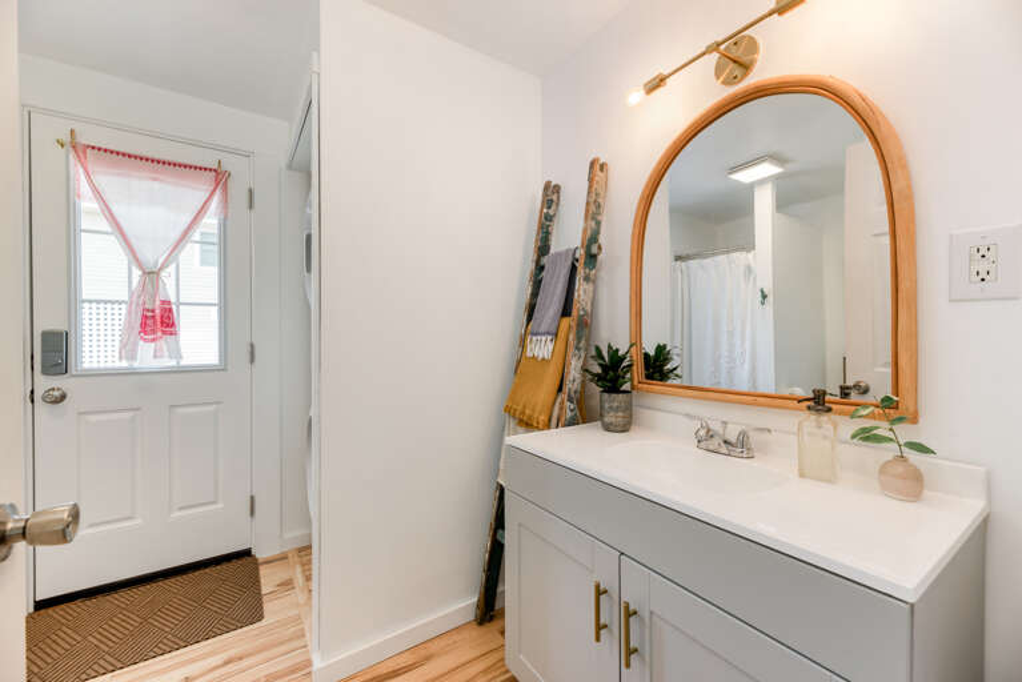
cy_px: 341
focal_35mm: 14
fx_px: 398
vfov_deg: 81.3
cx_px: 511
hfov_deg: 104.2
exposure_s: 1/200
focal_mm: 14
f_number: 8
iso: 250
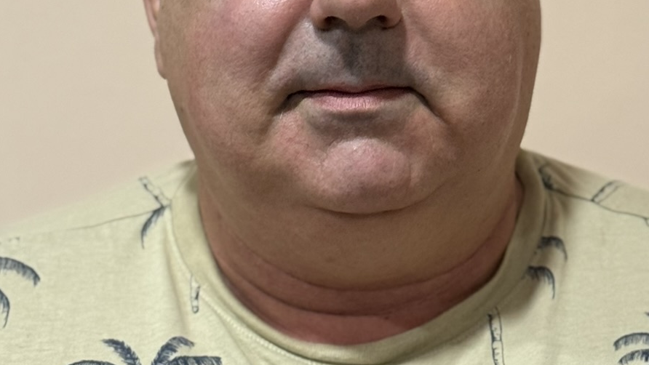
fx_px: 2065
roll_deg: -0.9
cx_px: 370
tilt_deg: -1.3
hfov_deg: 17.9
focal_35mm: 120
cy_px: 124
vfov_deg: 10.1
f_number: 1.78
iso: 250
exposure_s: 1/60
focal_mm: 6.76
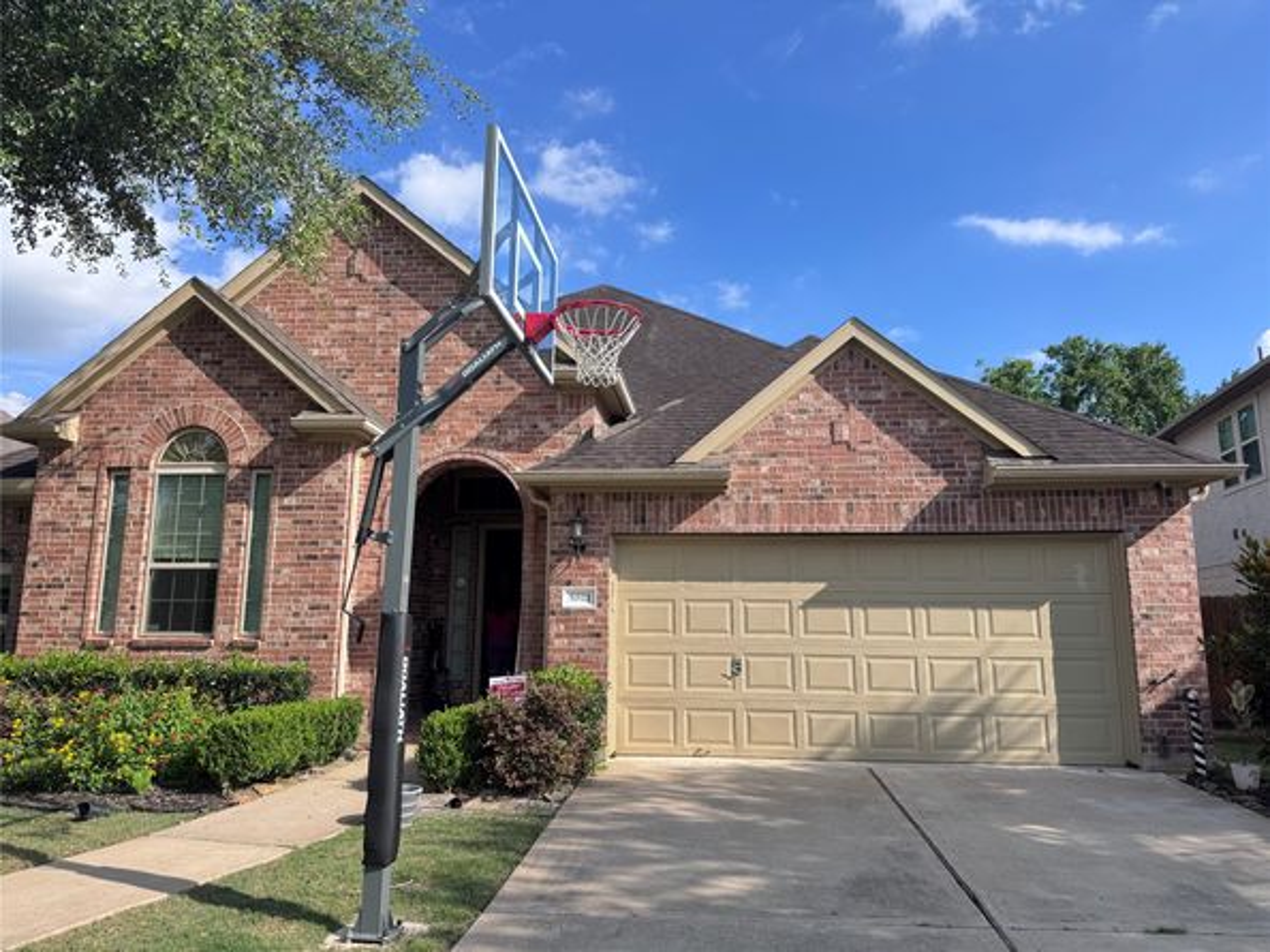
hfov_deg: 71.6
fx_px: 880
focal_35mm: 24
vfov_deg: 56.8
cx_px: 635
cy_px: 476
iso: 80
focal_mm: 6.76
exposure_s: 1/2174
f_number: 1.78
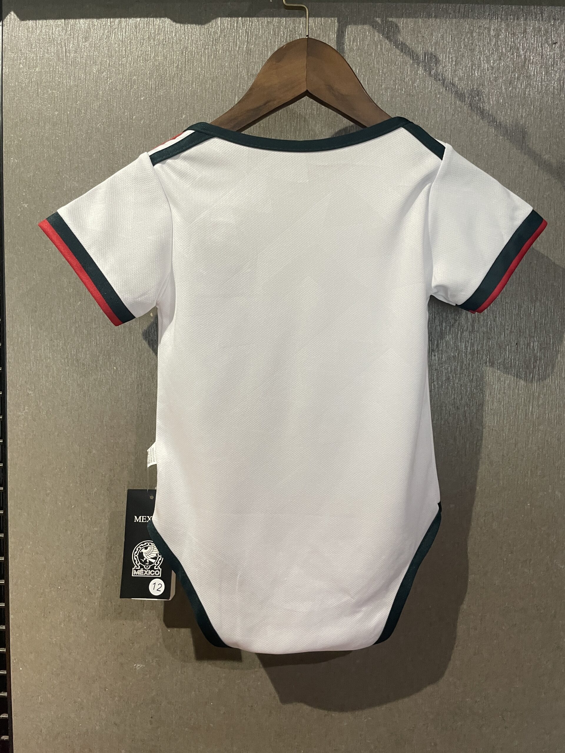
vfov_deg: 67.3
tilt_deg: -2.8
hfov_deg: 53.1
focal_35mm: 26
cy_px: 376
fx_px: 566
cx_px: 282
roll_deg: -0.8
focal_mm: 4.2
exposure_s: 1/60
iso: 125
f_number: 1.6
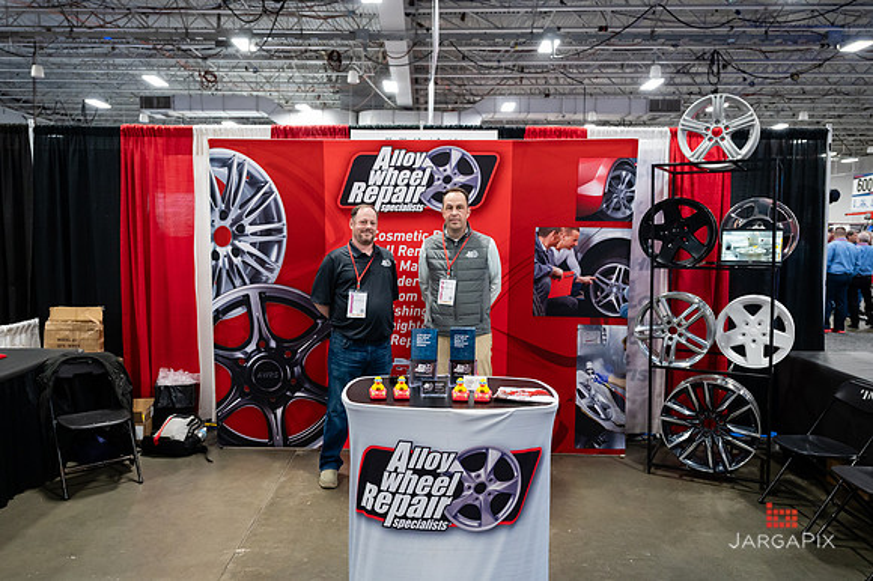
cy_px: 286
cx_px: 421
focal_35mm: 26
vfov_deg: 48.9
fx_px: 640
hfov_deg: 68.6
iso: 3200
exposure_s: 1/200
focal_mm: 24
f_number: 3.2
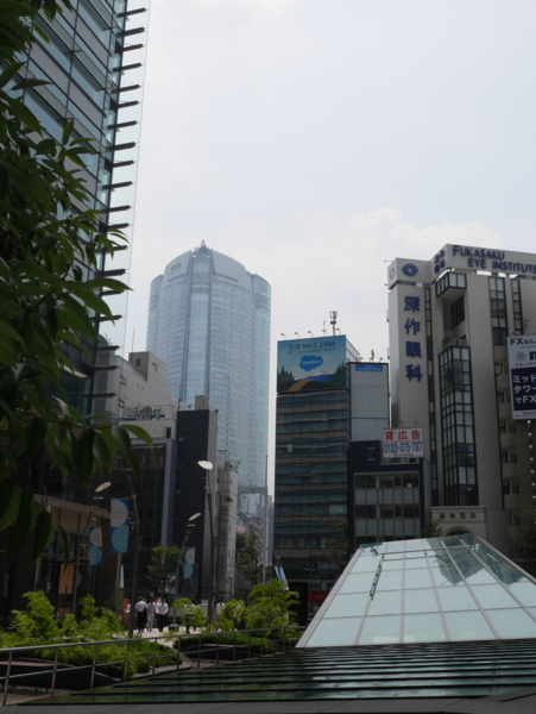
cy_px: 357
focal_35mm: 40
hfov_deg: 36.0
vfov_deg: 46.8
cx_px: 268
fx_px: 825
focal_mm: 20
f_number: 10
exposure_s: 1/400
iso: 200
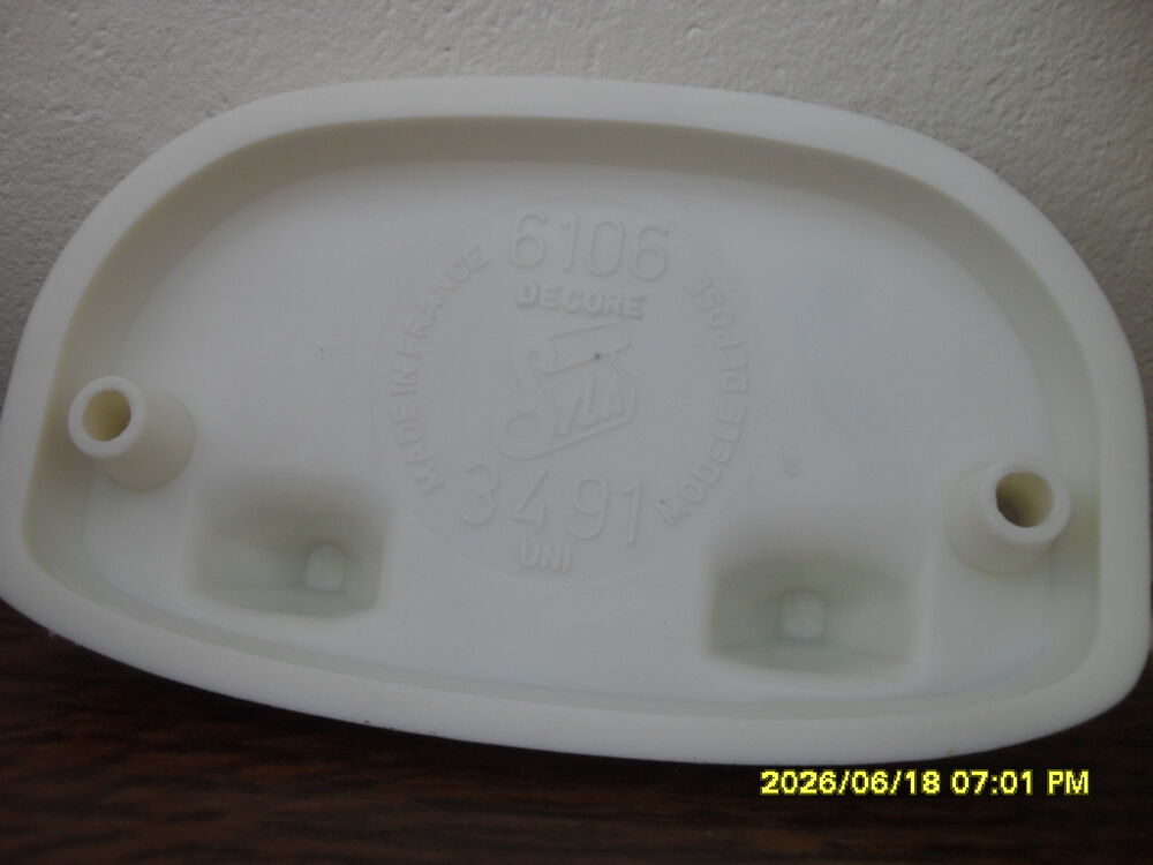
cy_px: 432
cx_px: 576
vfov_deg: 40.7
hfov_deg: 52.6
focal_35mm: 35
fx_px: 1166
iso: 100
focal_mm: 6.2
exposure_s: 1/180
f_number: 2.8
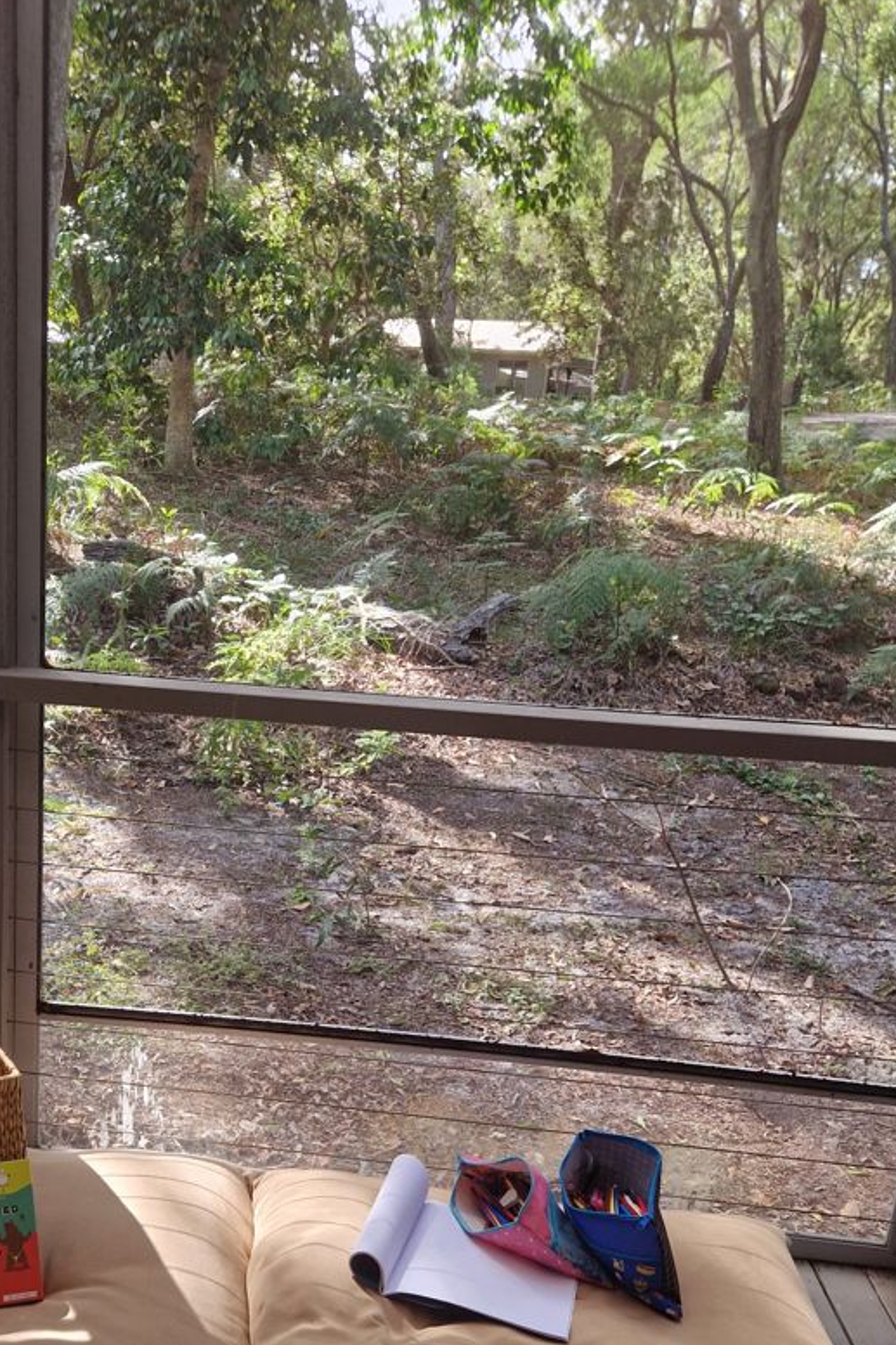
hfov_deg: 34.9
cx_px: 187
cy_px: 913
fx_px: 1382
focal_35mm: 37
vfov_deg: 50.8
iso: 50
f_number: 1.8
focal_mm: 5.4
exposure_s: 1/180
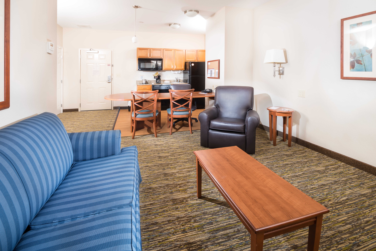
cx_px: 188
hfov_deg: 96.7
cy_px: 126
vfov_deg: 73.8
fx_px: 167
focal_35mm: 16
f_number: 11
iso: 100
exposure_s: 1/200
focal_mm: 16
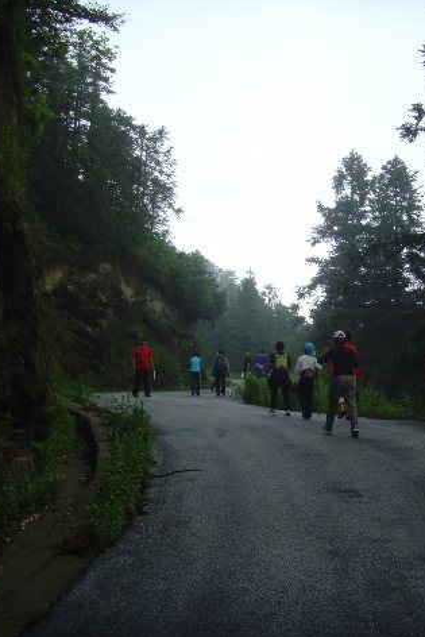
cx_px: 305
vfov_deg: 36.2
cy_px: 320
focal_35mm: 55
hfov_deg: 24.4
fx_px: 973
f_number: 3.5
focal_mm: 6.6
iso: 80
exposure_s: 1/180
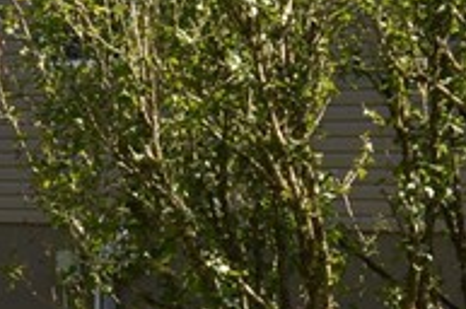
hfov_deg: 15.1
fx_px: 1745
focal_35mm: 135
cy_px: 133
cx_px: 54
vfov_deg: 10.1
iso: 100
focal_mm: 16
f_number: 5.6
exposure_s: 1/200
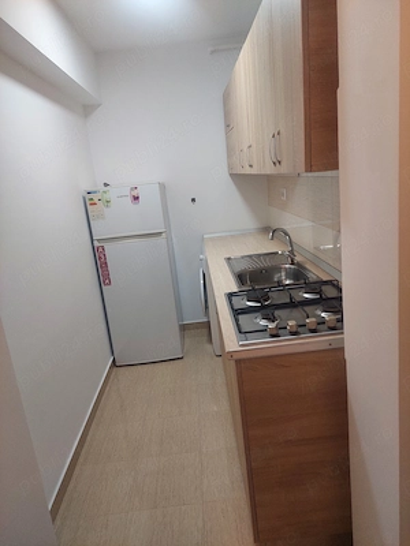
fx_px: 379
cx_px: 205
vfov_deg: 71.6
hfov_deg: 56.8
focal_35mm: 24
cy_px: 273
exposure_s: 1/50
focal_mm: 5.23
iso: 100
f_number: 1.8
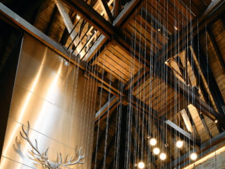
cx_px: 159
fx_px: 319
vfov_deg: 23.4
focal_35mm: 49
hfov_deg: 38.2
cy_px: 258
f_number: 5.6
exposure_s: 1/1.59
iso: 200
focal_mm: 20
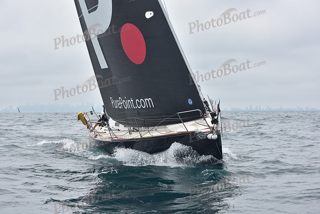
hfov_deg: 27.0
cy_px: 107
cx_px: 160
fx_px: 667
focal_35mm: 75
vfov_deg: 18.2
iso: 250
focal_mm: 75
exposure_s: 1/800
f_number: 9
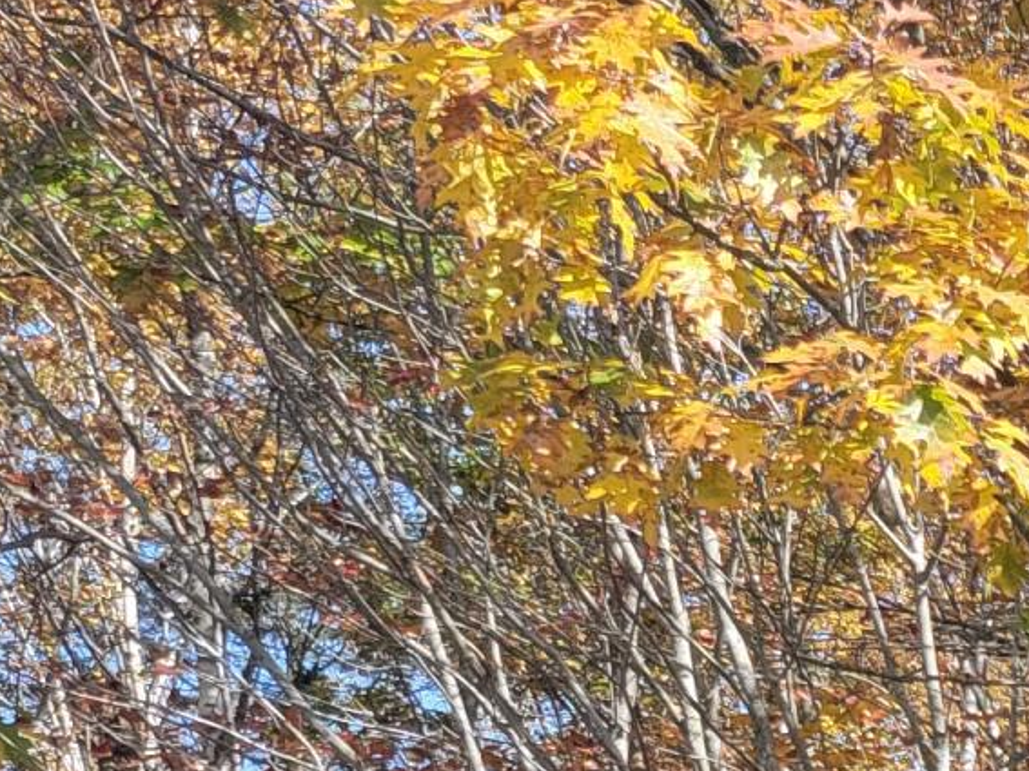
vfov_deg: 10.4
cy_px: 1685
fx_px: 3774
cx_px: 2484
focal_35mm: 127
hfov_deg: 12.3
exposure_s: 1/291
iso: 16
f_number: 1.8
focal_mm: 6.7
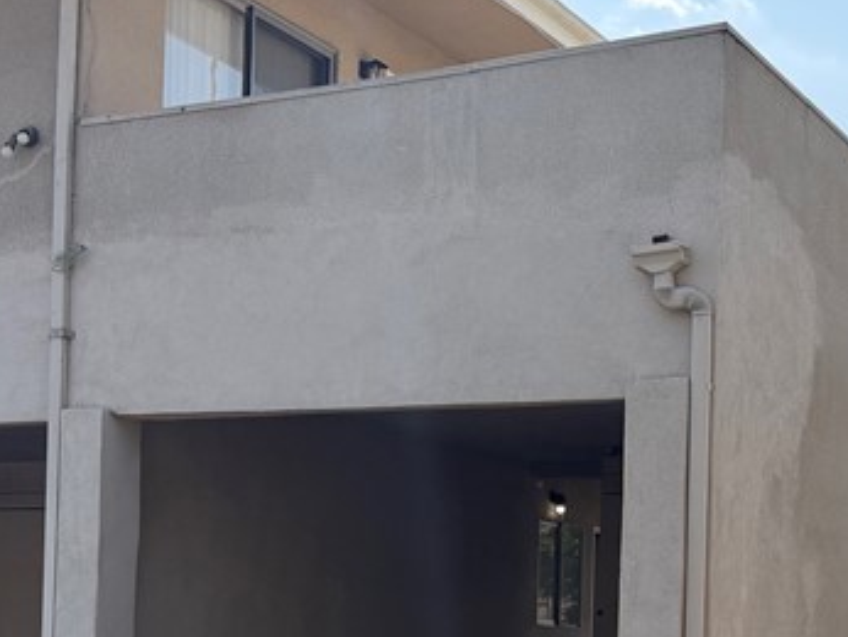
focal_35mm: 71
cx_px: 522
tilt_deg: +1.5
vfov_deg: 20.3
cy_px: 598
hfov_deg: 27.3
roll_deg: -1.4
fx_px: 1741
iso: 100
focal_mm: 6.76
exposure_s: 1/3279
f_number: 1.78
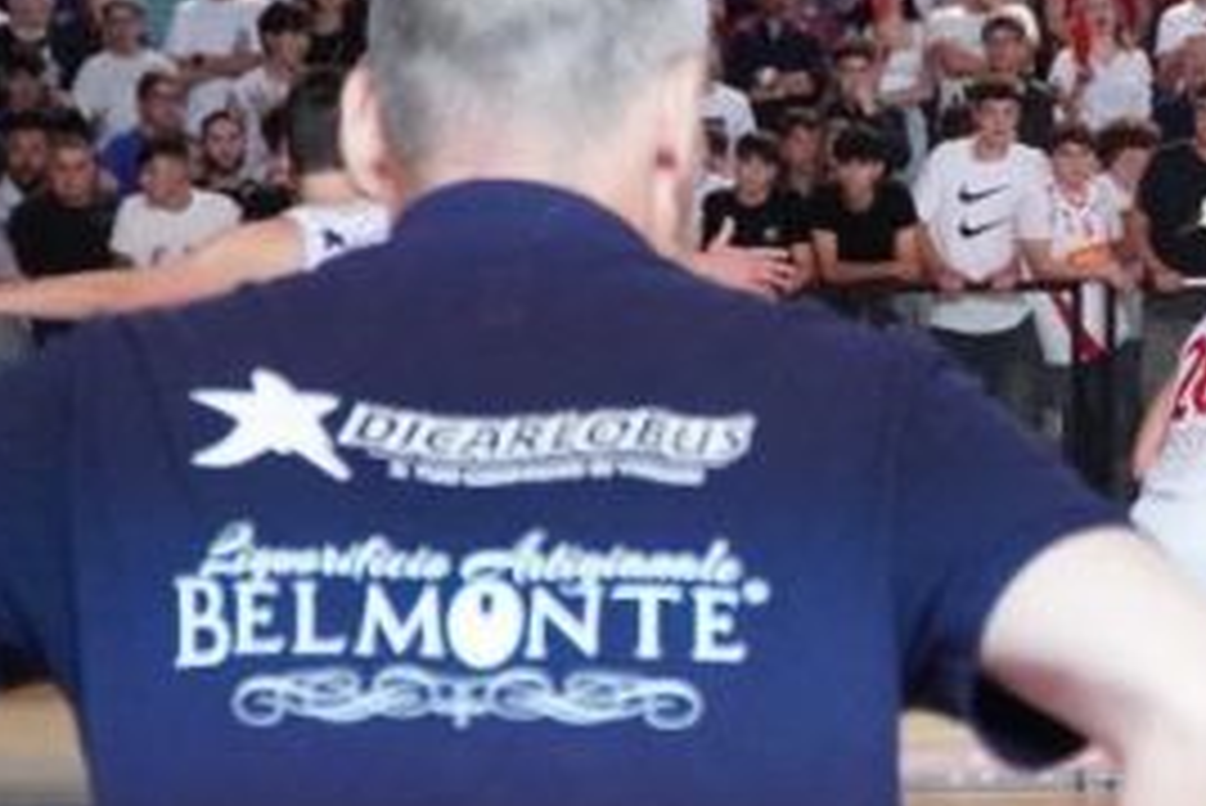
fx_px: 5245
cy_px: 446
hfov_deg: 12.9
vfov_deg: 8.8
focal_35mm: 156
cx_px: 1269
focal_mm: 35
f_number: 4
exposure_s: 1/1000
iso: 5000
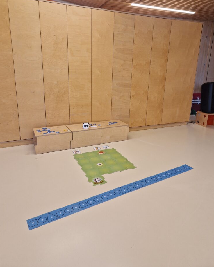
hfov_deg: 56.8
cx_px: 106
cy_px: 119
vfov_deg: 67.9
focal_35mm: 25
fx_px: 198
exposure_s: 1/230
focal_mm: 5.4
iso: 50
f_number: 1.8
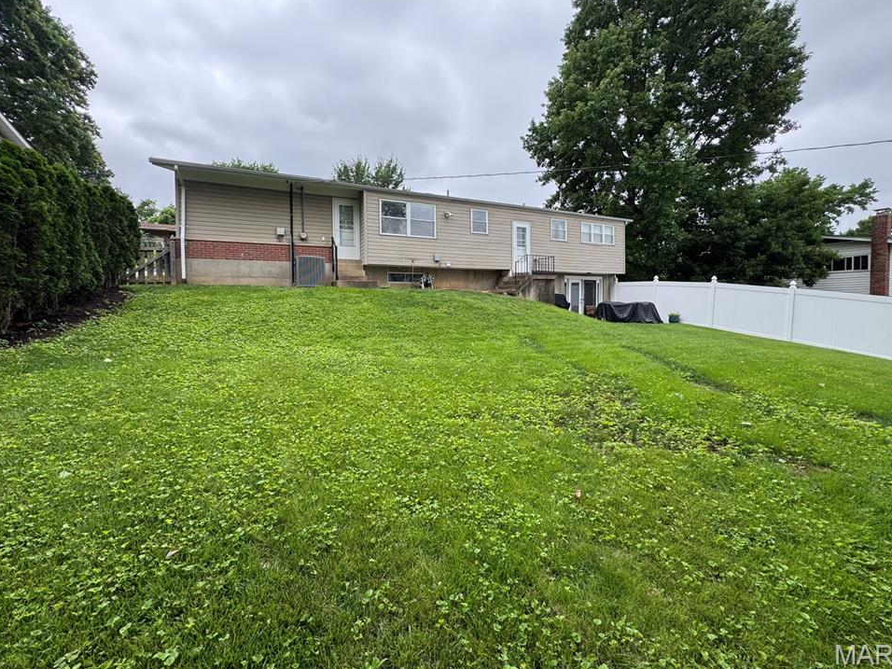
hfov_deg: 98.2
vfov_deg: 81.7
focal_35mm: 15
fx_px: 387
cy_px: 316
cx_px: 451
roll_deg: +0.8
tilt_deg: -2.5
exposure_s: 1/289
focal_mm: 2.22
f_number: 2.2
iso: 40
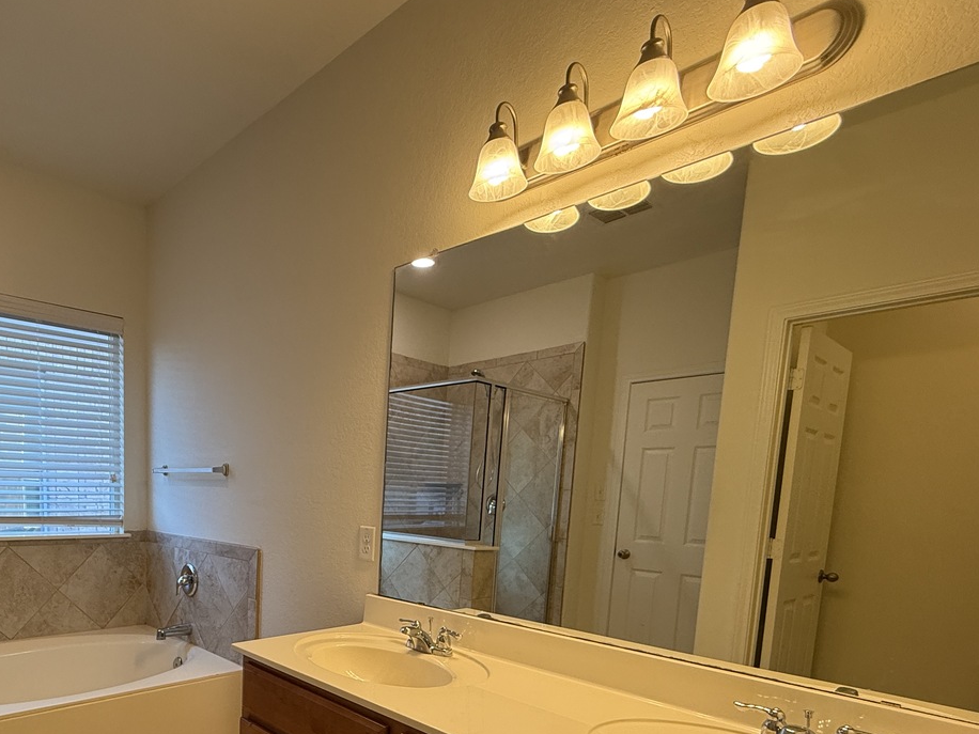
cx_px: 297
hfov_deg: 73.1
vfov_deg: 57.5
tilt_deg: -6.3
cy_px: 563
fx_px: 622
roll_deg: -2.1
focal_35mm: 22
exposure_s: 1/120
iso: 160
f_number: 2.2
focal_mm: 2.22
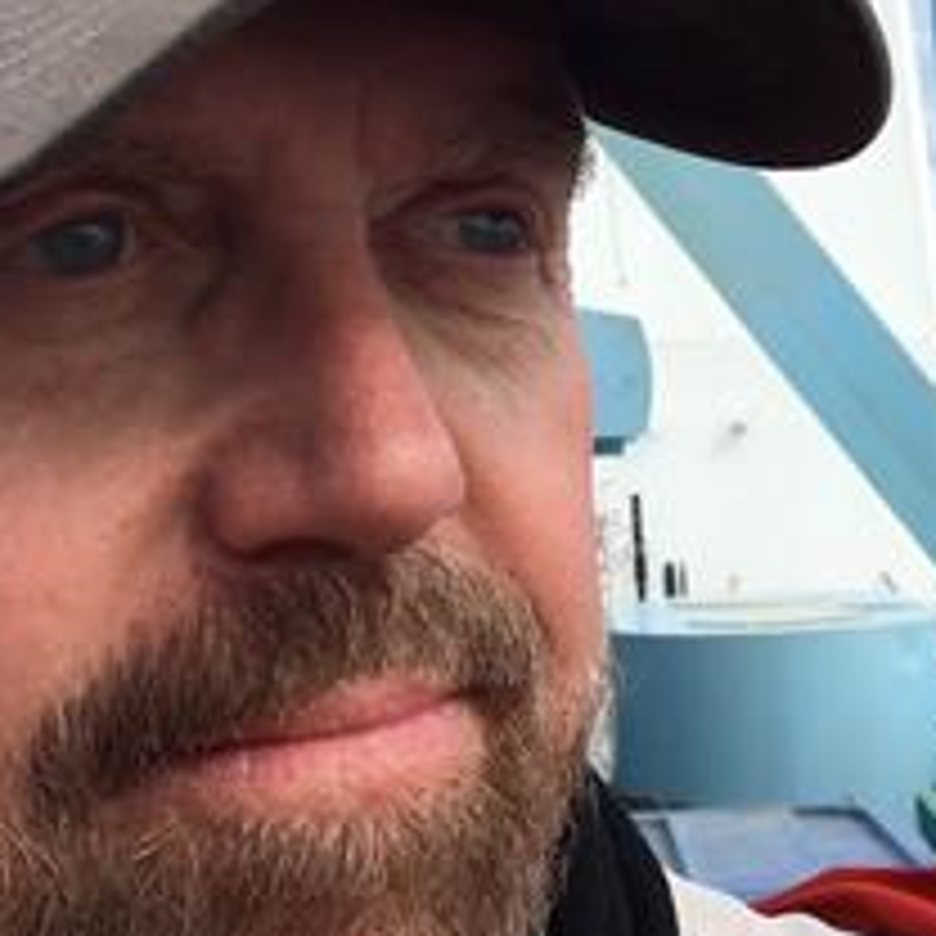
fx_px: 2447
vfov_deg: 21.5
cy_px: 234
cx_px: 477
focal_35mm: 80
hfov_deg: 21.7
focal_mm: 4.15
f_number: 2.2
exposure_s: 1/1603
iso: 25
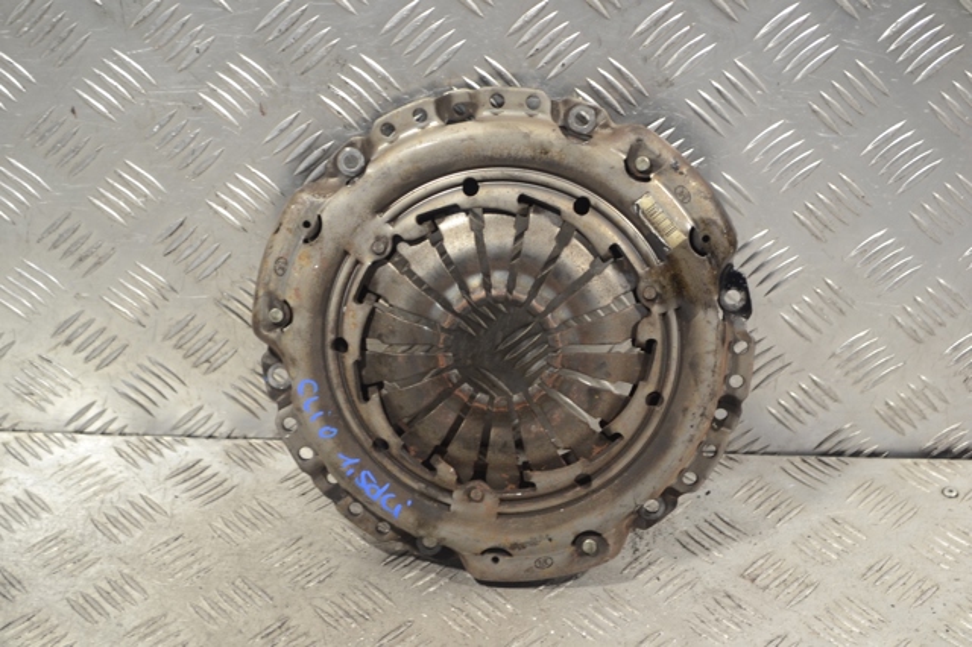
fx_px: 1781
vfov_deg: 20.6
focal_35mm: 66
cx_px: 486
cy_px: 324
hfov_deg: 30.5
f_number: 5.3
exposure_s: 1/30
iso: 280
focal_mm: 44
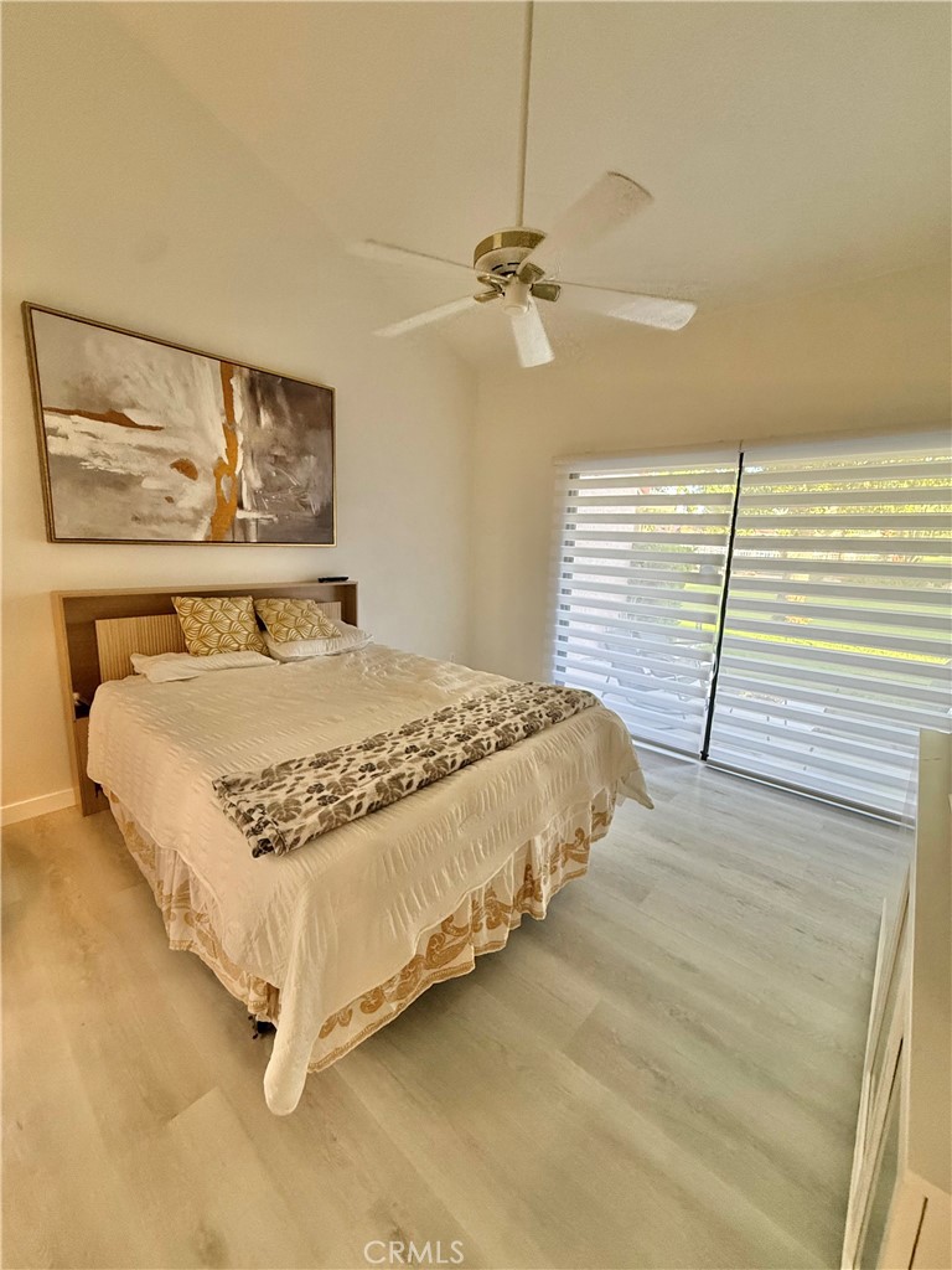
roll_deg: -1.7
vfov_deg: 102.1
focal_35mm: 14
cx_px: 476
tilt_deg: -8.7
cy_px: 635
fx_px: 513
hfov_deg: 85.7
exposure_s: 1/120
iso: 320
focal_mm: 2.22
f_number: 2.2
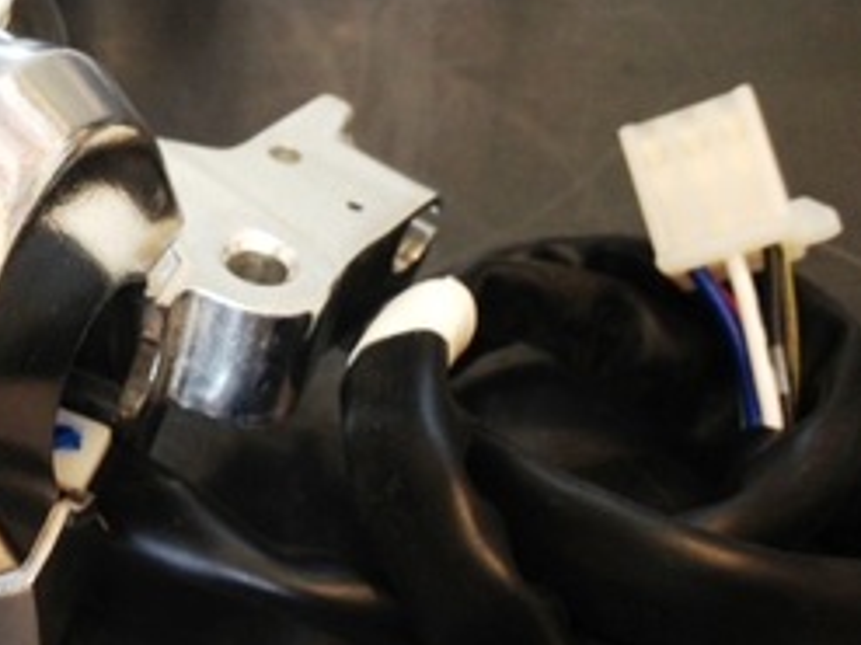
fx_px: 1691
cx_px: 188
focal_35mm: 68
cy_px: 335
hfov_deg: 28.1
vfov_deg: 21.6
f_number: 2.4
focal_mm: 4.28
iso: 50
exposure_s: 1/20
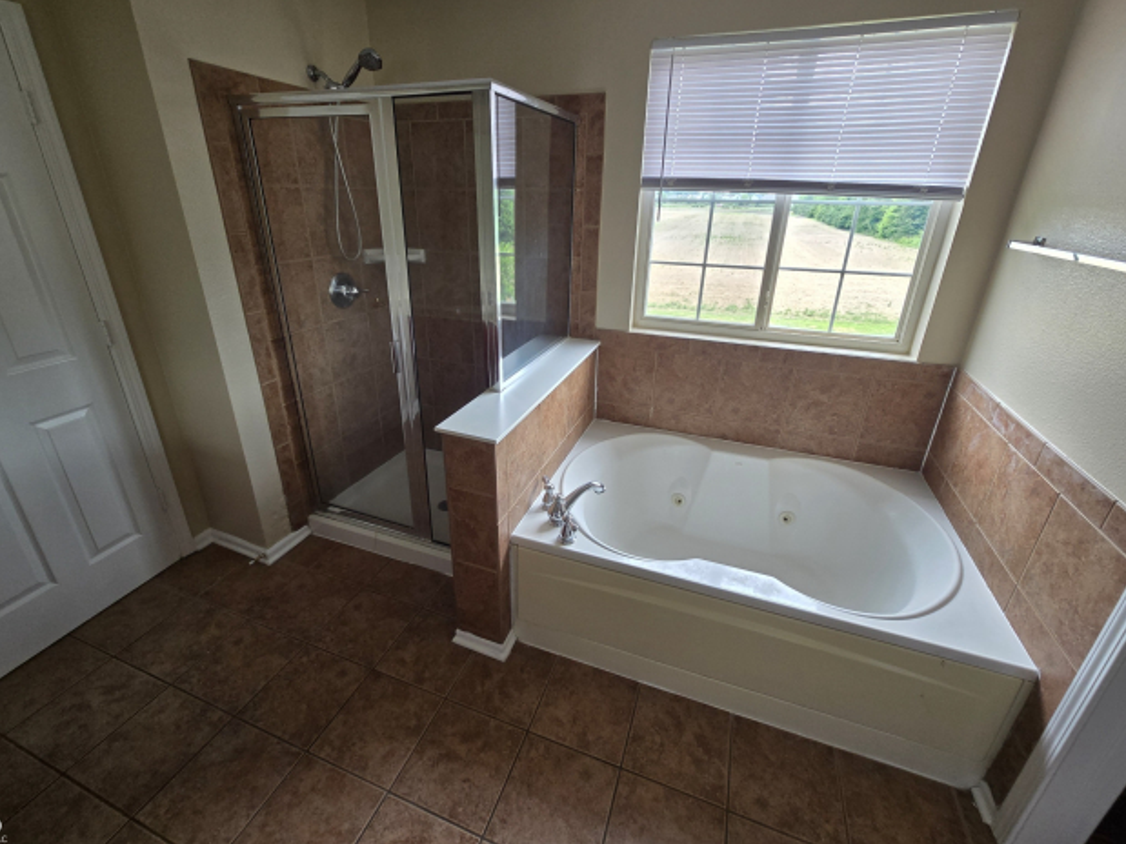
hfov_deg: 102.1
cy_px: 398
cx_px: 556
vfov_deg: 85.6
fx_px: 455
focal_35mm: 14
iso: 100
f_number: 2.2
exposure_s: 1/120
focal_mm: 2.2
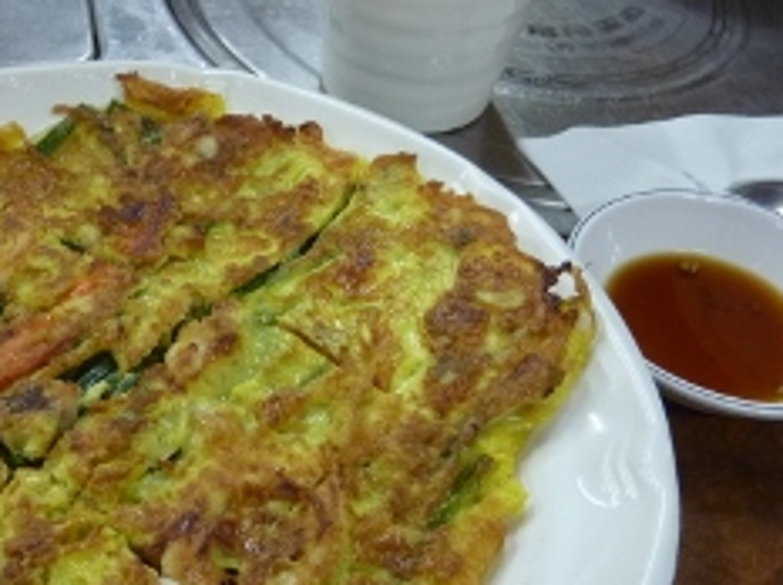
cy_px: 410
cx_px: 185
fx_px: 971
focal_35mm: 43
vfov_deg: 33.1
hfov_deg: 42.4
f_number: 3.3
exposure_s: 1/30
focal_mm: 4.1
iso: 250
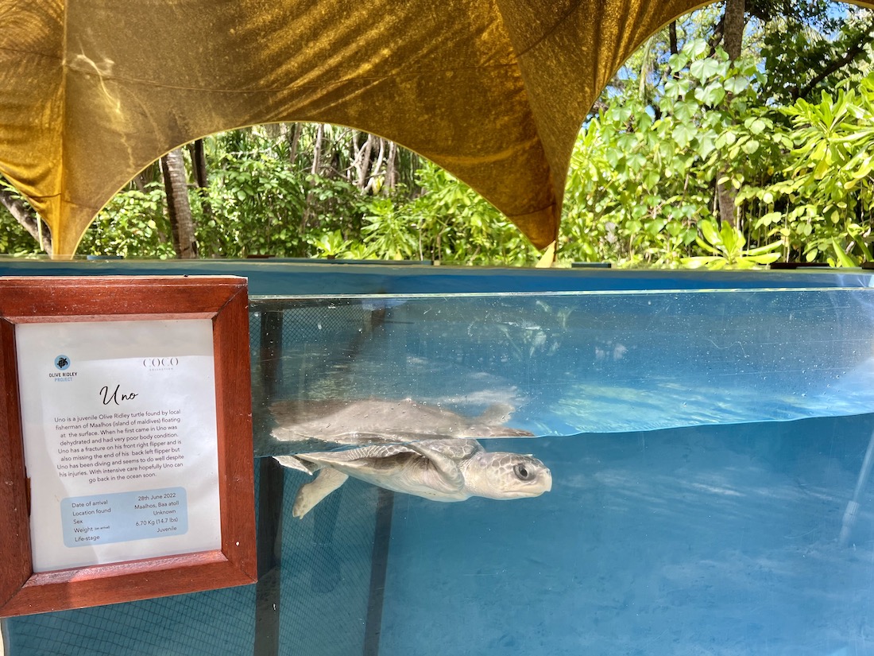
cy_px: 328
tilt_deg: -6.4
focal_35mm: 26
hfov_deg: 67.3
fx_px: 656
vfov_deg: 53.1
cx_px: 437
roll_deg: -0.3
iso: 50
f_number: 1.5
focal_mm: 5.7
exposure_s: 1/567
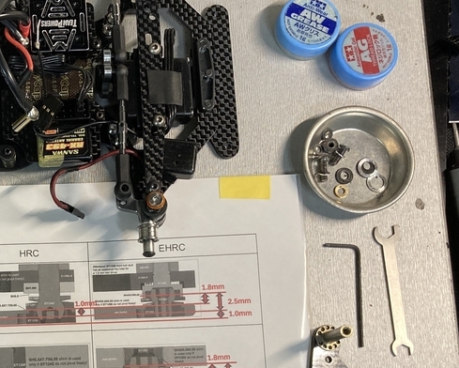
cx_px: 31
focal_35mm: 67
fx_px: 911
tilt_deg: -80.6
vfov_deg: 22.4
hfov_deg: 27.1
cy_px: 318
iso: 64
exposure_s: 1/50
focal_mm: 3.99
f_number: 1.8
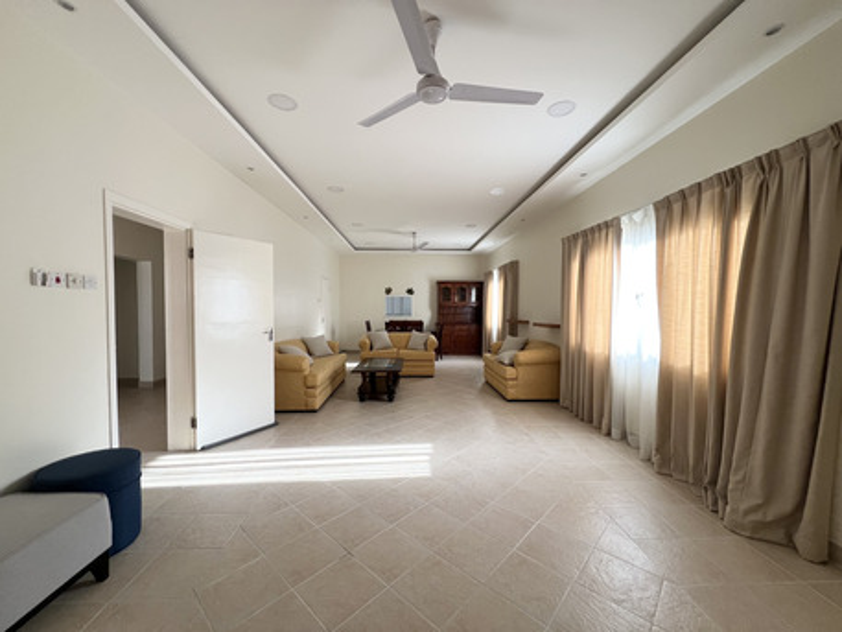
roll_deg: -0.3
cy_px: 316
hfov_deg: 106.2
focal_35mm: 13
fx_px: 316
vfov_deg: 89.9
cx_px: 421
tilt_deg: -1.4
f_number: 1.8
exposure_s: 1/99
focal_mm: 1.57
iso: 125
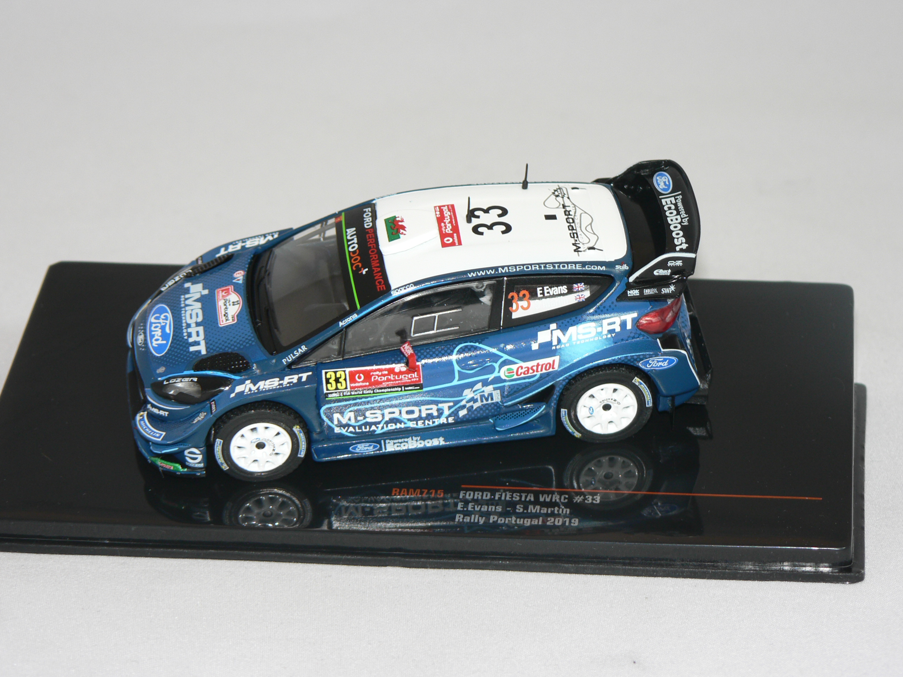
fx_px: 3391
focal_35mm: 130
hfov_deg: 15.2
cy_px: 338
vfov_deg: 11.4
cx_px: 452
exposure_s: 1/60
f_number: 3.2
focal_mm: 21.6
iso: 80
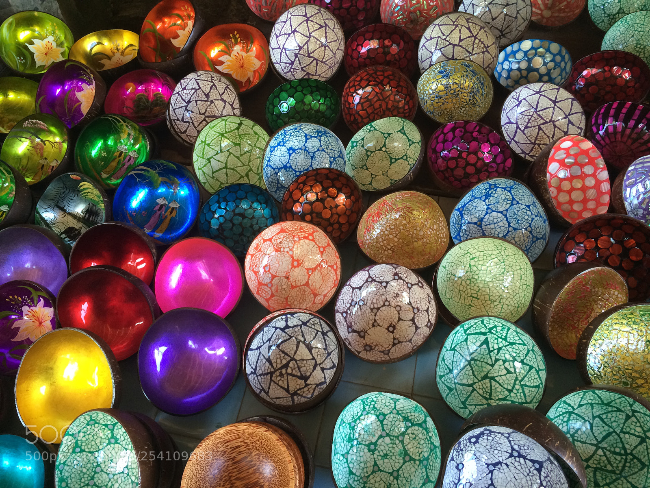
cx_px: 325
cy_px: 244
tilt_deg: -56.1
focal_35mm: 29
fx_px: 545
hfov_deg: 61.7
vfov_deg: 48.2
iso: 40
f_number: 2.2
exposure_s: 1/30
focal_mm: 4.15
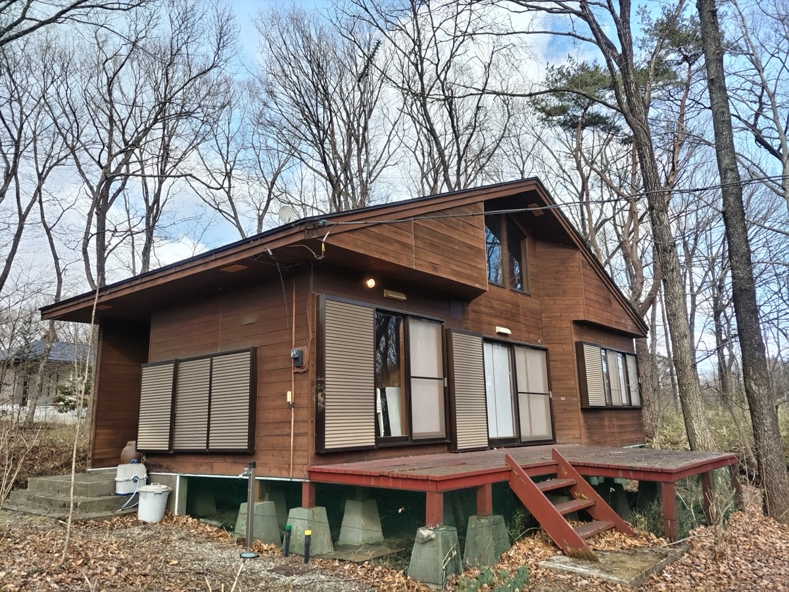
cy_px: 296
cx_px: 394
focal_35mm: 26
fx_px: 593
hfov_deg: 67.3
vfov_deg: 53.1
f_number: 1.79
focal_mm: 4.8
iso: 50
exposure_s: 1/126
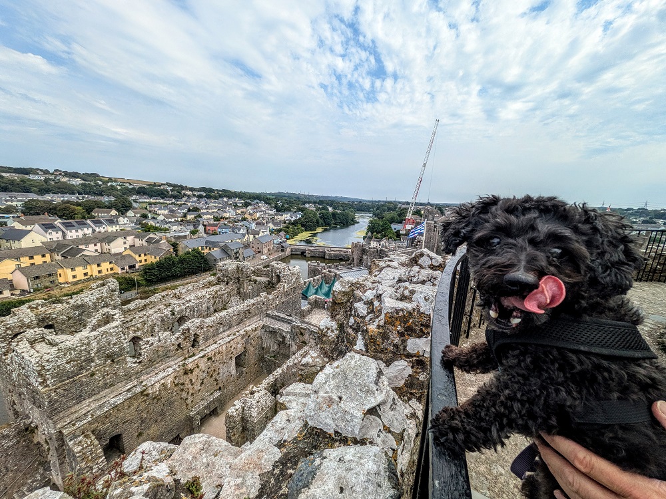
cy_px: 250
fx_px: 269
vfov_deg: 85.7
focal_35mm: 14
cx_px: 333
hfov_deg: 102.1
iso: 48
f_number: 2.2
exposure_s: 1/1395
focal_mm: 1.83
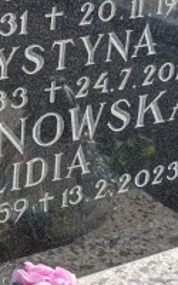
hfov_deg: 14.0
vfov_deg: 23.4
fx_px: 683
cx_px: -80
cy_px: 77
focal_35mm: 88
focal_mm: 4.32
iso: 50
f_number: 2.4
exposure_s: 1/445
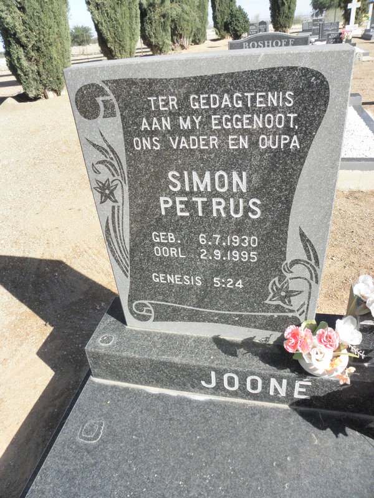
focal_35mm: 26
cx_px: 187
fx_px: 375
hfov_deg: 53.1
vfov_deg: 67.3
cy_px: 249
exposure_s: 1/1000
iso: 200
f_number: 4
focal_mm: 4.6
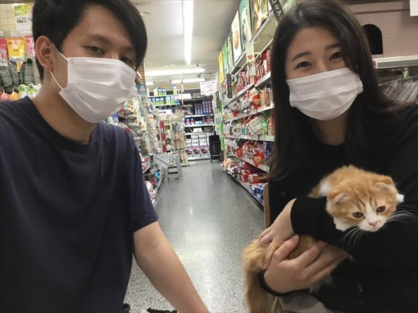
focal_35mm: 31
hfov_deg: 58.4
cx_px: 209
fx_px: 374
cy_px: 156
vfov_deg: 45.4
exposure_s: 1/30
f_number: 2.4
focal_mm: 3.3
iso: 80
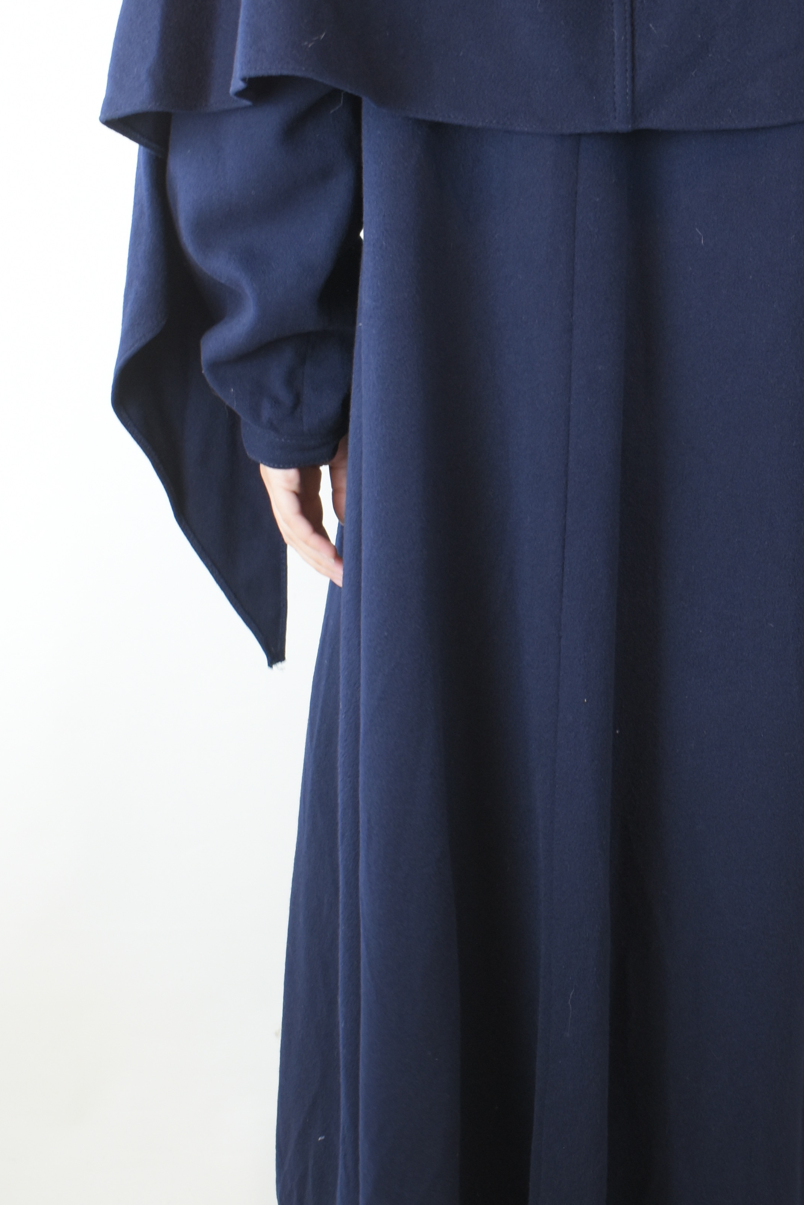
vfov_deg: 29.4
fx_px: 2277
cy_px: 394
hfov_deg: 19.9
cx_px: 575
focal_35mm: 68
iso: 450
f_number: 4
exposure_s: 1/60
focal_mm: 24
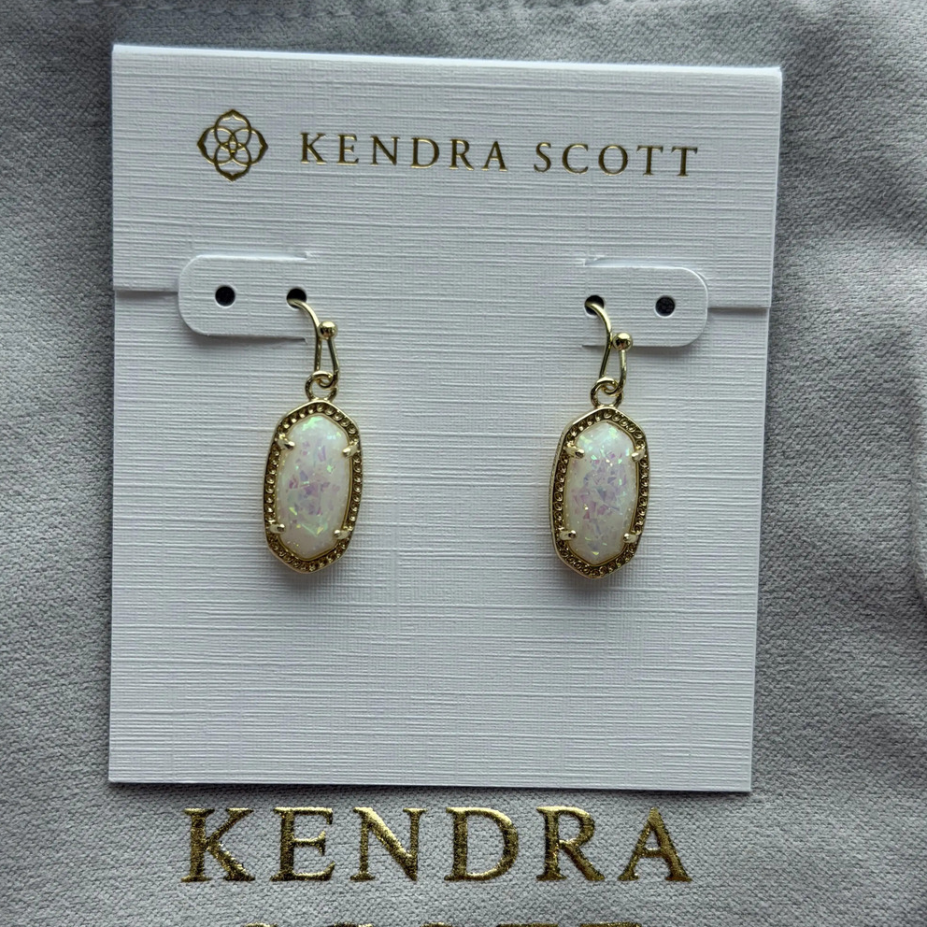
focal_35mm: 57
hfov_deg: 30.0
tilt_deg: -70.4
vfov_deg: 30.0
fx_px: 1727
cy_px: 562
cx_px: 462
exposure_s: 1/519
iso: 64
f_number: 1.78
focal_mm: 6.76
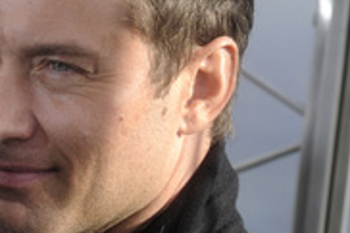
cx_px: -10
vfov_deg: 3.1
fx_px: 4322
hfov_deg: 4.6
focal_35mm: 445
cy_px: 121
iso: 250
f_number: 8
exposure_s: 1/500
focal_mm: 180
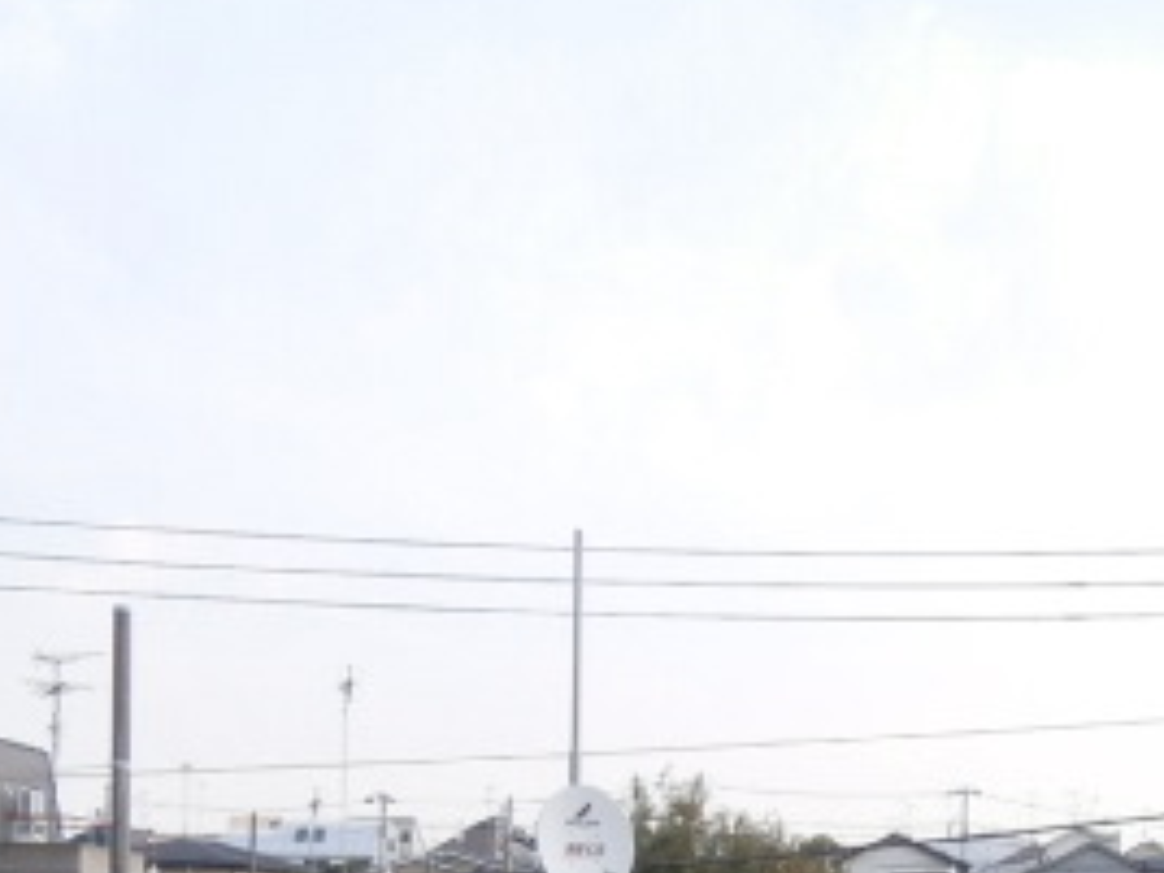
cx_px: 929
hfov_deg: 30.4
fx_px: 2085
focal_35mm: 62
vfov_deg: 22.6
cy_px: 908
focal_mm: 4.7
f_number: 2.8
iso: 80
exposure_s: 1/800
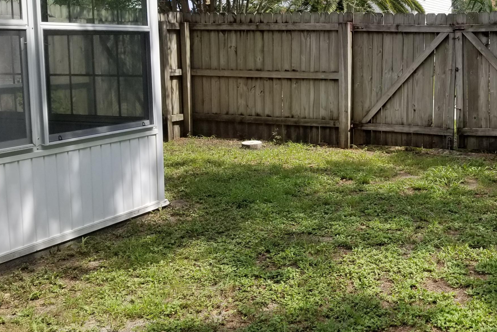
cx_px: 365
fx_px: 635
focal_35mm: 46
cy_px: 132
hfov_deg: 41.6
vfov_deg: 29.2
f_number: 1.7
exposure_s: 1/1896
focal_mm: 4.3
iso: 50
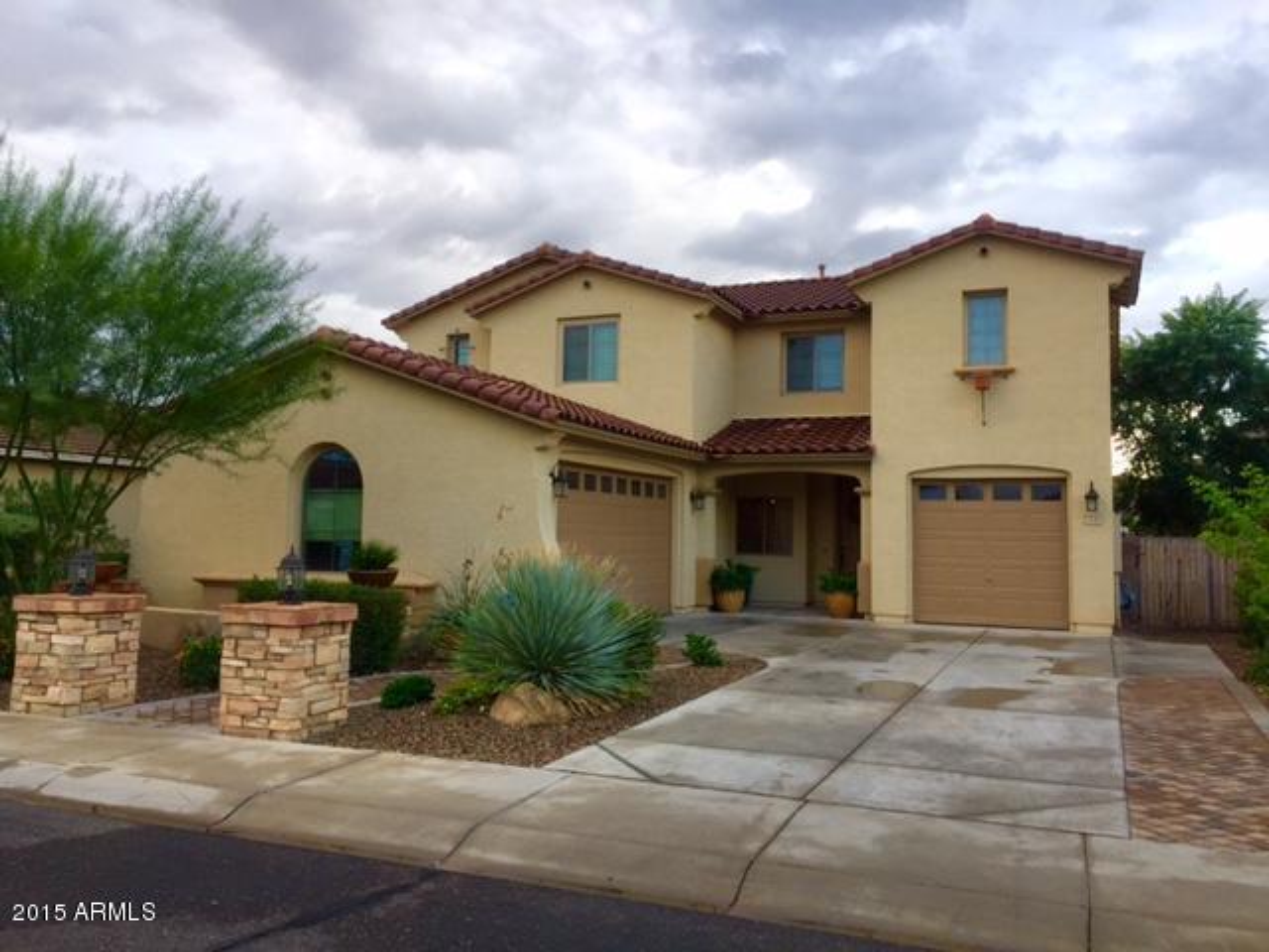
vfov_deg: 48.2
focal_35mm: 29
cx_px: 634
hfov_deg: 61.7
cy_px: 476
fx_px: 1063
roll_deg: -0.9
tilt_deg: +3.4
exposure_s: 1/120
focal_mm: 4.15
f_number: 2.2
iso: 32
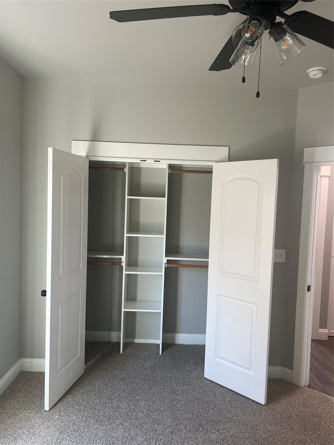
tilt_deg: -3.2
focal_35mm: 26
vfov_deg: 67.3
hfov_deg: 53.1
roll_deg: -2.0
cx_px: 167
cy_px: 222
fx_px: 334
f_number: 1.5
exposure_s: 1/120
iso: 125
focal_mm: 5.7
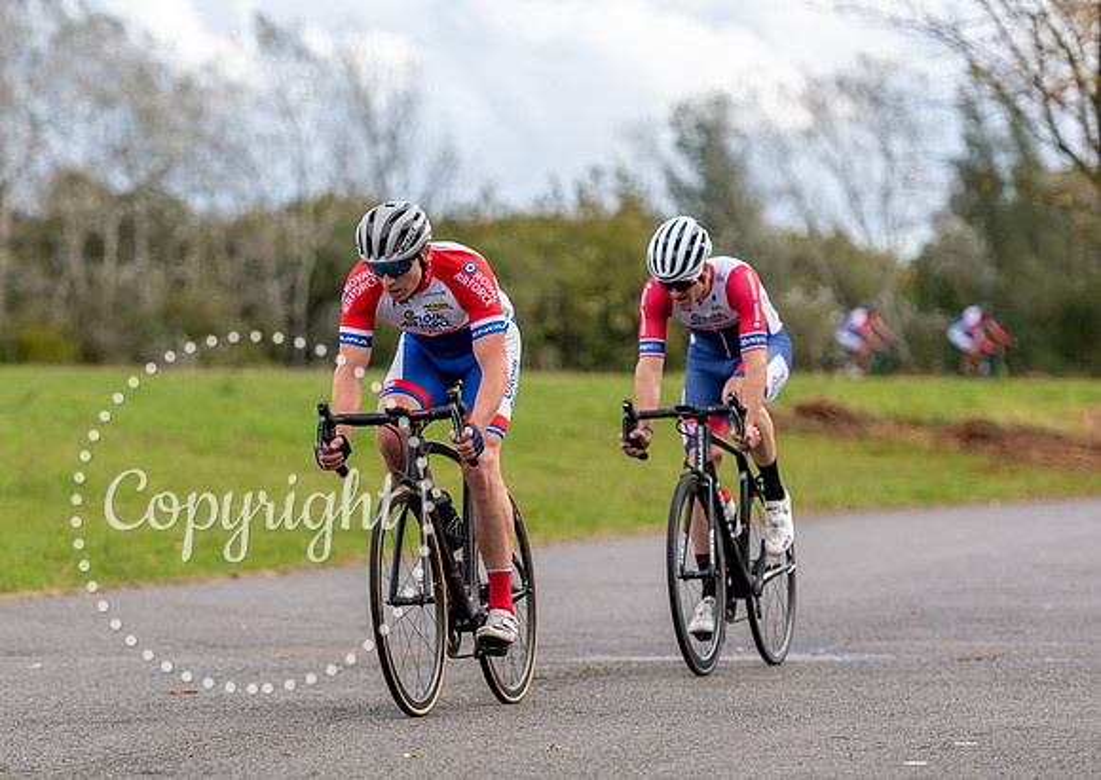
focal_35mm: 211
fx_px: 6579
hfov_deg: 9.6
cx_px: 397
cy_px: 353
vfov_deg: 6.8
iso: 160
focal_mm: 135
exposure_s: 1/2500
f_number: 2.8
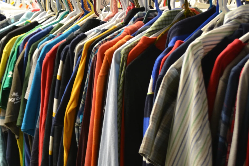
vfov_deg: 22.6
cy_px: 82
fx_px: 415
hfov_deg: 32.9
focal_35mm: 60
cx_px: 70
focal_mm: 24
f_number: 4
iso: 500
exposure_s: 1/15
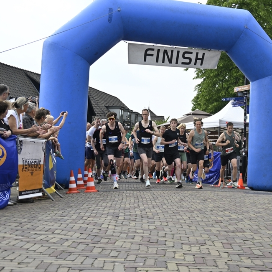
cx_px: 168
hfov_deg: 29.9
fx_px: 507
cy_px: 136
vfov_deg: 30.0
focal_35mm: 57
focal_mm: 44
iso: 64
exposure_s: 1/160
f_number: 5.6
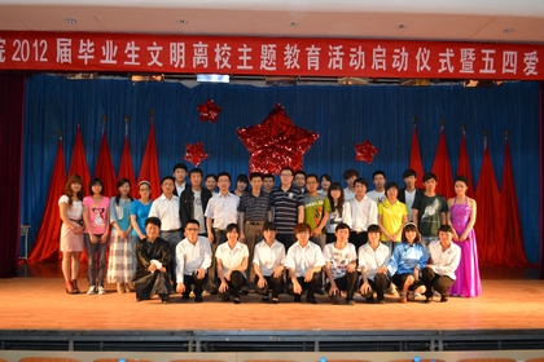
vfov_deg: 36.9
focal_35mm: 36
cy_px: 181
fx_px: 544
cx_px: 272
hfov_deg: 53.1
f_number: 4
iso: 450
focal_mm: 24
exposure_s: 1/60
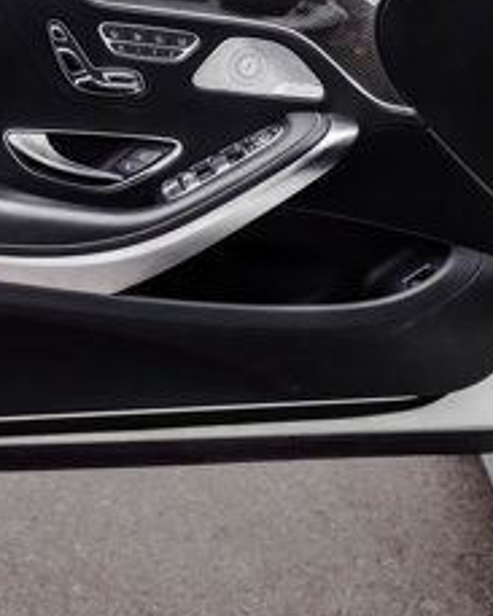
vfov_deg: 28.8
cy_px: 61
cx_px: 8
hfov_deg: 23.3
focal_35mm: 63
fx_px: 1150
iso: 640
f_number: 4.5
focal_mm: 24
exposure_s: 1/400
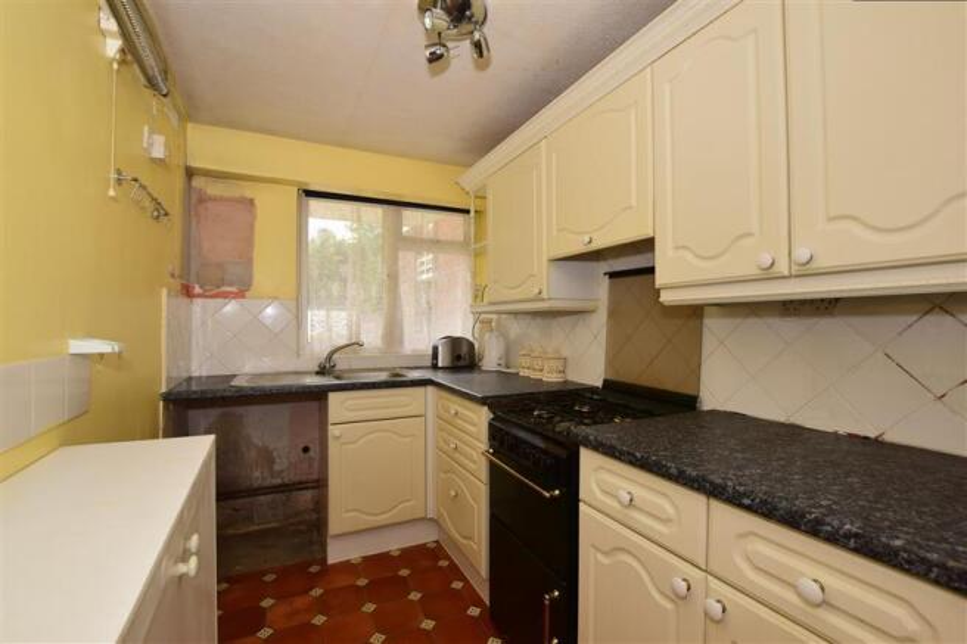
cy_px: 322
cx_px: 484
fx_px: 403
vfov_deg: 77.3
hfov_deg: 100.4
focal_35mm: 15
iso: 400
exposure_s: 1/200
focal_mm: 10
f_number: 7.1
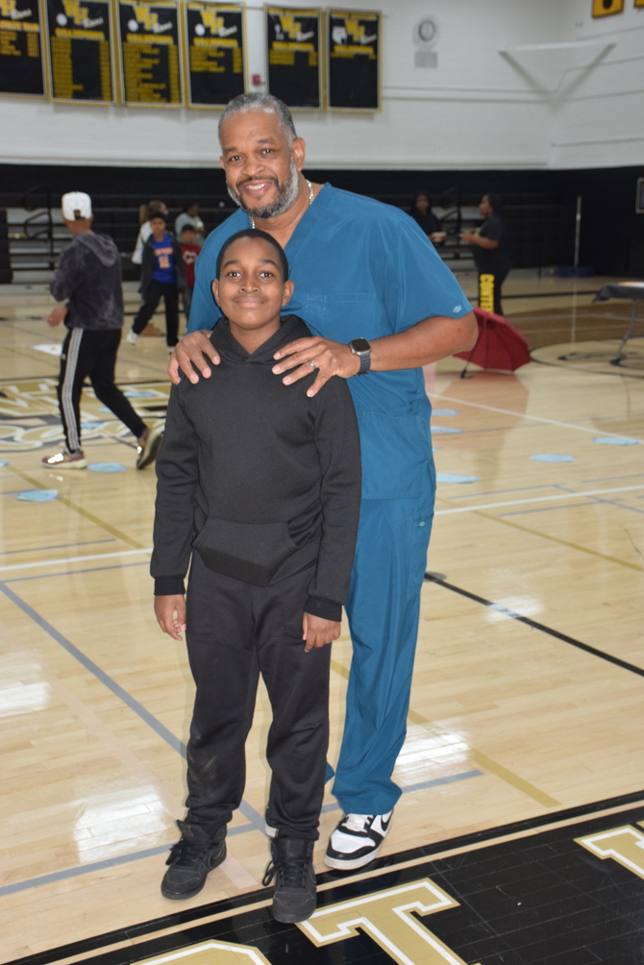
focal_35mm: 52
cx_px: 325
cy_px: 475
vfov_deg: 38.2
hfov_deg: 26.0
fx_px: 1394
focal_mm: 34
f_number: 5.6
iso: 800
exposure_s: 1/125
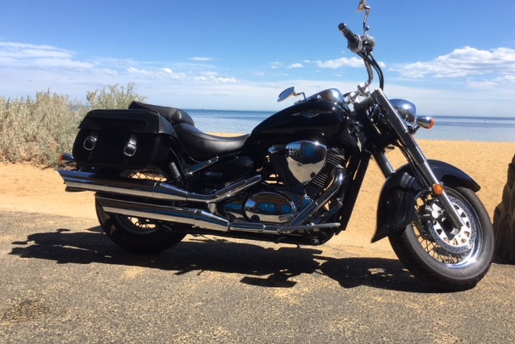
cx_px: 264
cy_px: 184
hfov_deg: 60.3
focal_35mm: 31
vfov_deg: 42.3
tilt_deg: -7.8
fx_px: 444
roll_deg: -2.2
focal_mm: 4.15
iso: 25
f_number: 2.2
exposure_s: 1/1425
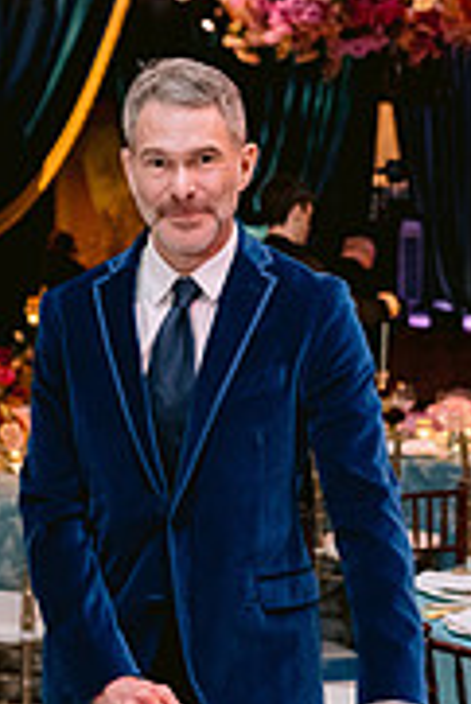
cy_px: 436
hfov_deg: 15.7
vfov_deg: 23.3
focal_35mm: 87
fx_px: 1704
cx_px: 319
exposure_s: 1/100
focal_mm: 35
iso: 3200
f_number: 2.8
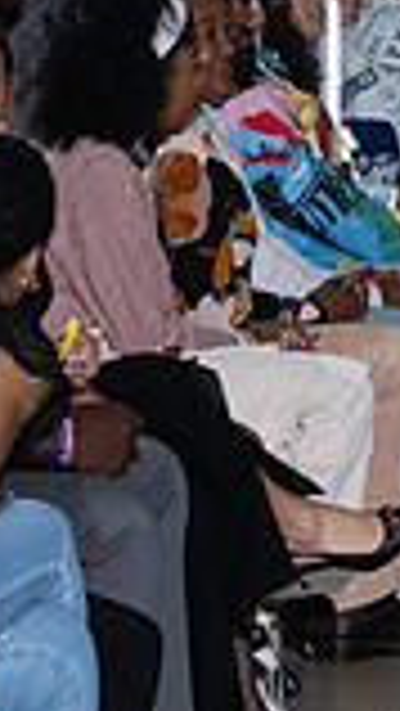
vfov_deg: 6.8
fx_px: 5952
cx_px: 1029
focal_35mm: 316
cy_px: 317
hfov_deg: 3.8
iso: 1250
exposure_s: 1/160
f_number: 5
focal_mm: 82
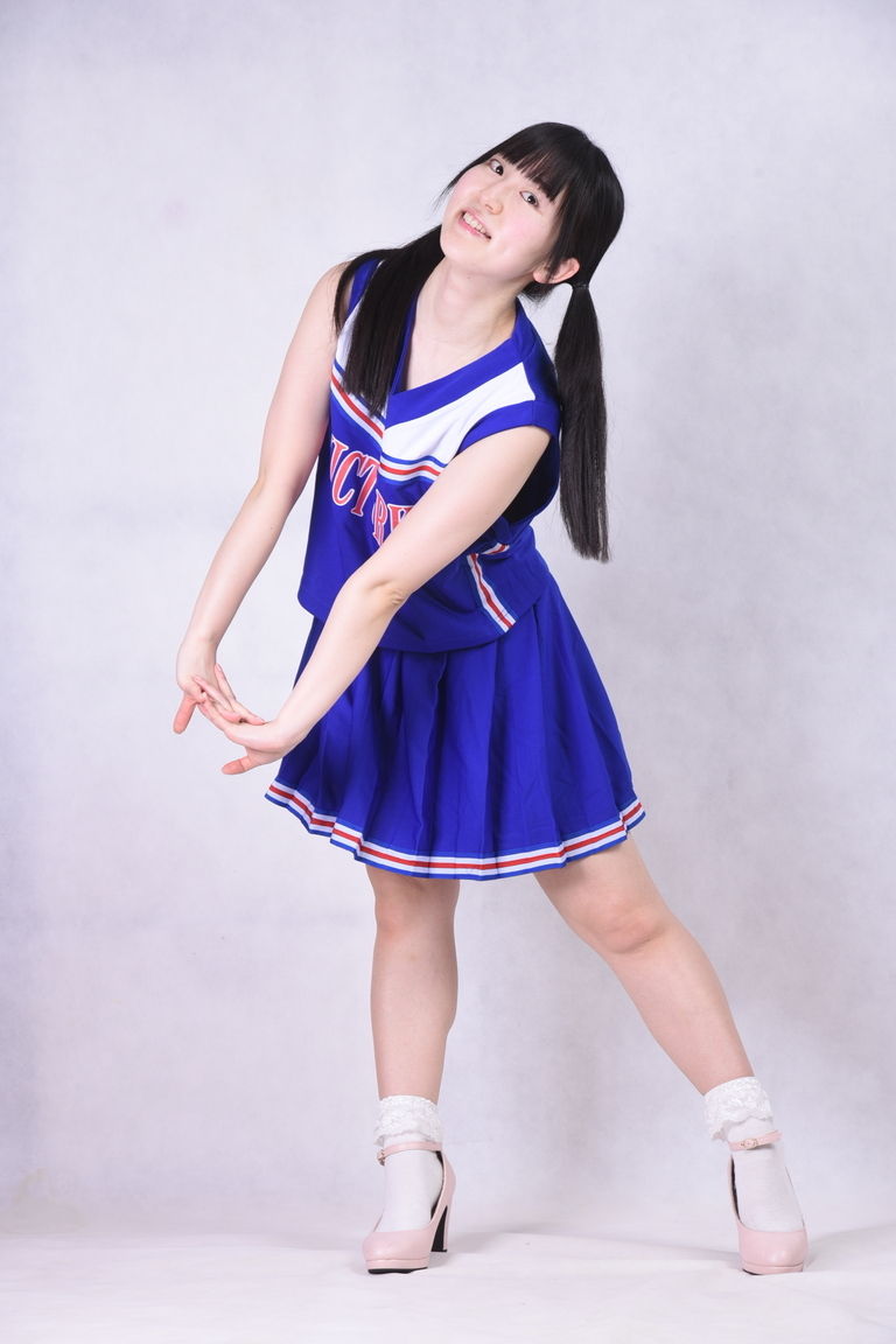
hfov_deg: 13.7
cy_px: 672
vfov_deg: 20.4
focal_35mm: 100
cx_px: 448
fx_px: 3733
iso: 125
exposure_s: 1/125
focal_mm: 100
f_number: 9
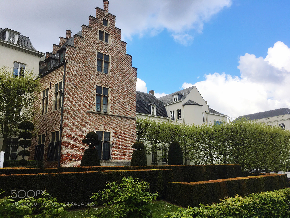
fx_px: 243
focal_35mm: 29
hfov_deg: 61.7
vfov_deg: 48.2
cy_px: 109
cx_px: 145
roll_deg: +1.1
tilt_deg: +12.5
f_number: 2.2
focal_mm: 4.15
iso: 25
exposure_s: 1/1068
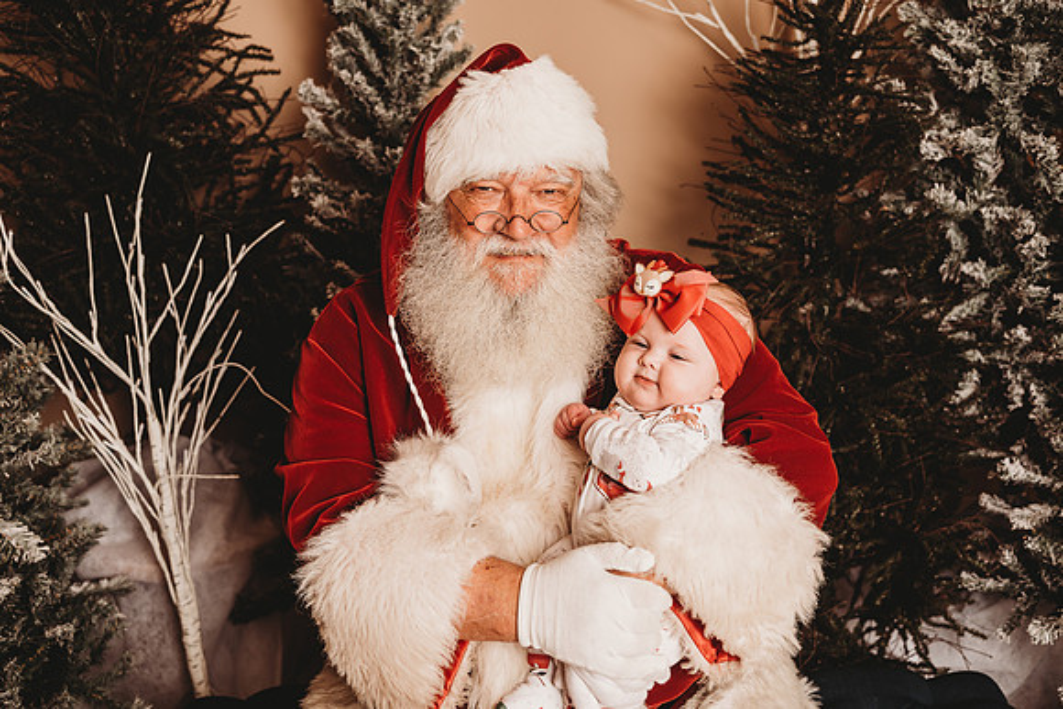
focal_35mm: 40
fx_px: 1181
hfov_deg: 48.4
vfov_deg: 33.4
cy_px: 354
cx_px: 532
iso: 100
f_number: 4
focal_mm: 40
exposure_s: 1/160
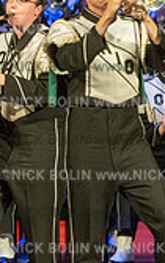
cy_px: 102
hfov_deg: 1.6
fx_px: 6068
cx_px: -127
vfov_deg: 2.5
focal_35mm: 847
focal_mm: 240
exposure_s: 1/400
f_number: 5.6
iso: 8000
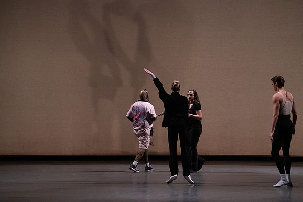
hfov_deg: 11.3
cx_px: 152
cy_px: 101
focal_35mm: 182
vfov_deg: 7.5
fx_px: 1532
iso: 12800
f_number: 6.3
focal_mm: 182
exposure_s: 1/500
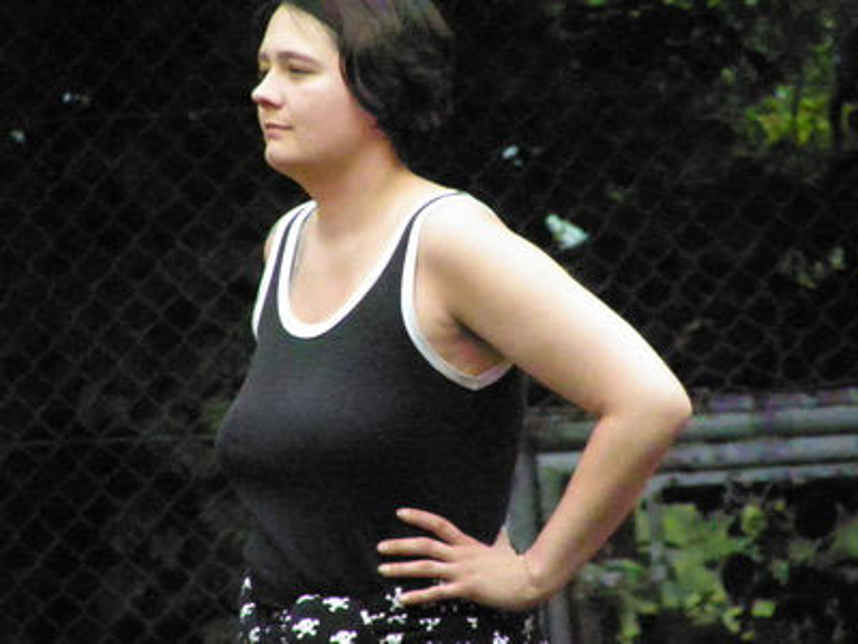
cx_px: 429
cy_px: 322
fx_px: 16755
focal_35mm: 676
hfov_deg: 2.9
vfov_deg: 2.2
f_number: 5.6
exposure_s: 1/800
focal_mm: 119.6
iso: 6400
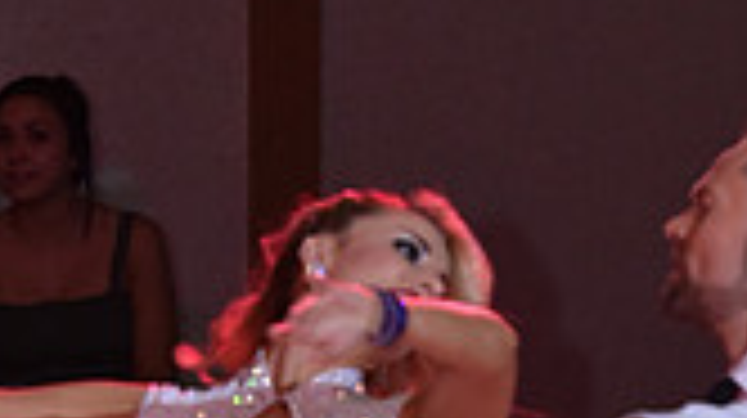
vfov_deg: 2.1
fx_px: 11240
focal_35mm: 568
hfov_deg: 3.8
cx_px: 326
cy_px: 787
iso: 1600
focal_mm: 155
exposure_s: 1/250
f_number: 5
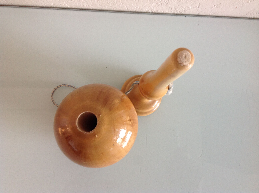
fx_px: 261
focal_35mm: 35
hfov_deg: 52.7
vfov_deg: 40.6
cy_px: 96
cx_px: 130
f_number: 2.4
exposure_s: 1/15
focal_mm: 4.28
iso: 80
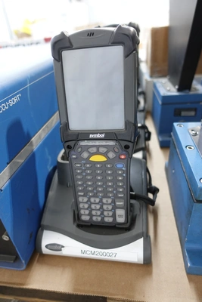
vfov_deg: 73.7
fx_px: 202
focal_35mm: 24
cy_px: 151
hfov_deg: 53.2
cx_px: 101
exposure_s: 1/30
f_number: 1.8
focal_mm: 8.8
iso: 800
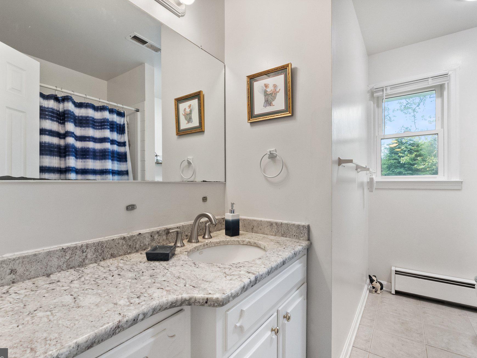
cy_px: 181
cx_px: 228
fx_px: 234
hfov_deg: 91.0
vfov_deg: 74.7
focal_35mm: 17
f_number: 8
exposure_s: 1/8
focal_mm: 10
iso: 800
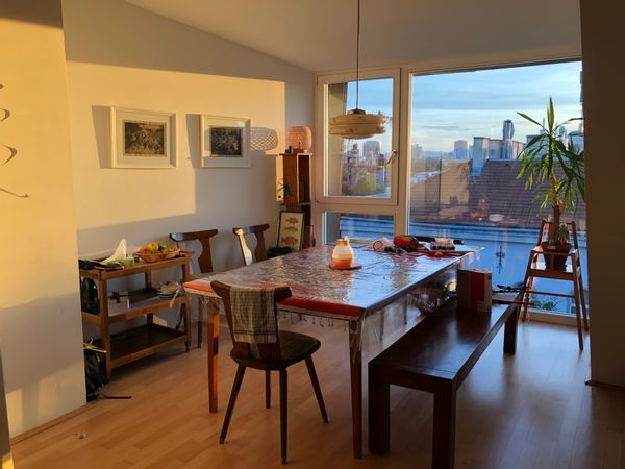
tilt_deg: -7.2
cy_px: 234
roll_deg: +0.6
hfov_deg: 63.4
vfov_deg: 49.7
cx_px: 312
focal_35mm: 28
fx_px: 506
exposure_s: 1/120
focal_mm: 3.99
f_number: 1.8
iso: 40
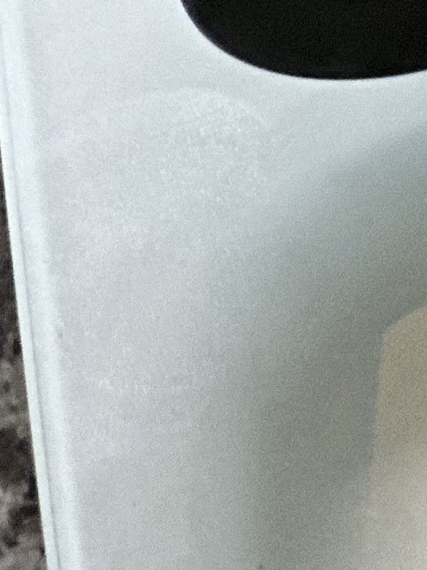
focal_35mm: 433
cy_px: -1029
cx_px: 1110
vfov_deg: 4.4
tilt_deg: -48.3
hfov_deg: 3.4
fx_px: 7119
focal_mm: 9
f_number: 2.8
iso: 250
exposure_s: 1/40
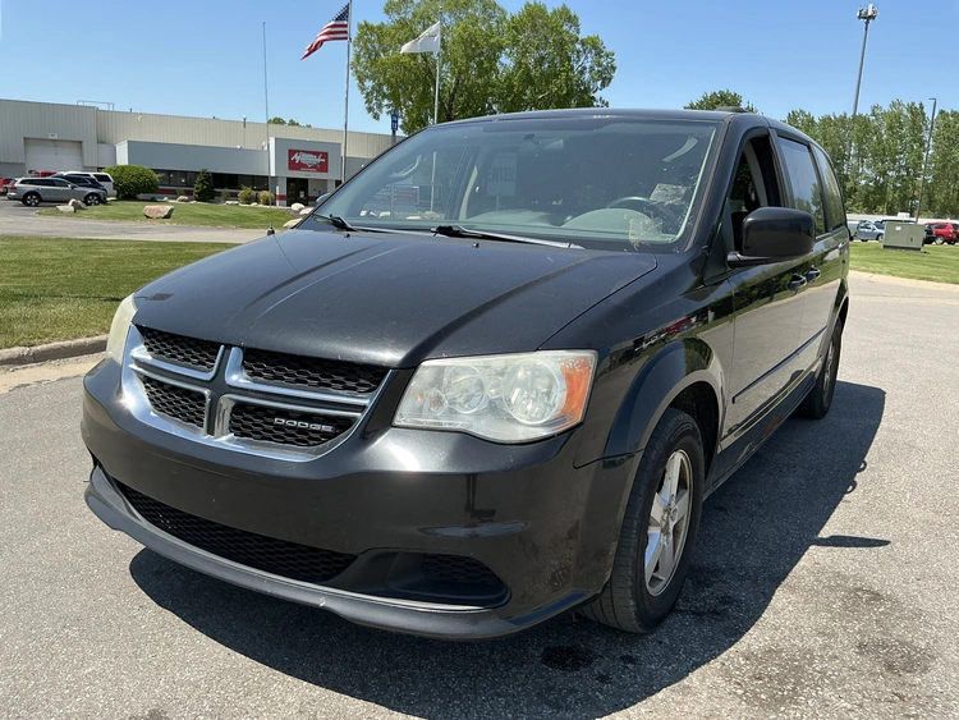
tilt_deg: -9.4
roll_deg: -3.1
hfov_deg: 63.4
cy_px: 360
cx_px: 480
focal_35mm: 28
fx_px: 776
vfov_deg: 49.8
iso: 25
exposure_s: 1/1168
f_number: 1.8
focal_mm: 3
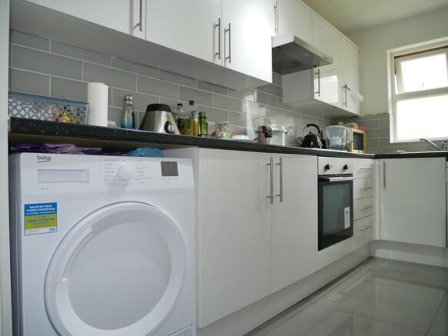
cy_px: 168
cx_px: 224
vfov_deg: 56.9
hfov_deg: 71.6
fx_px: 311
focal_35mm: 24
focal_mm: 12
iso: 400
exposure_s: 1/50
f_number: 3.5
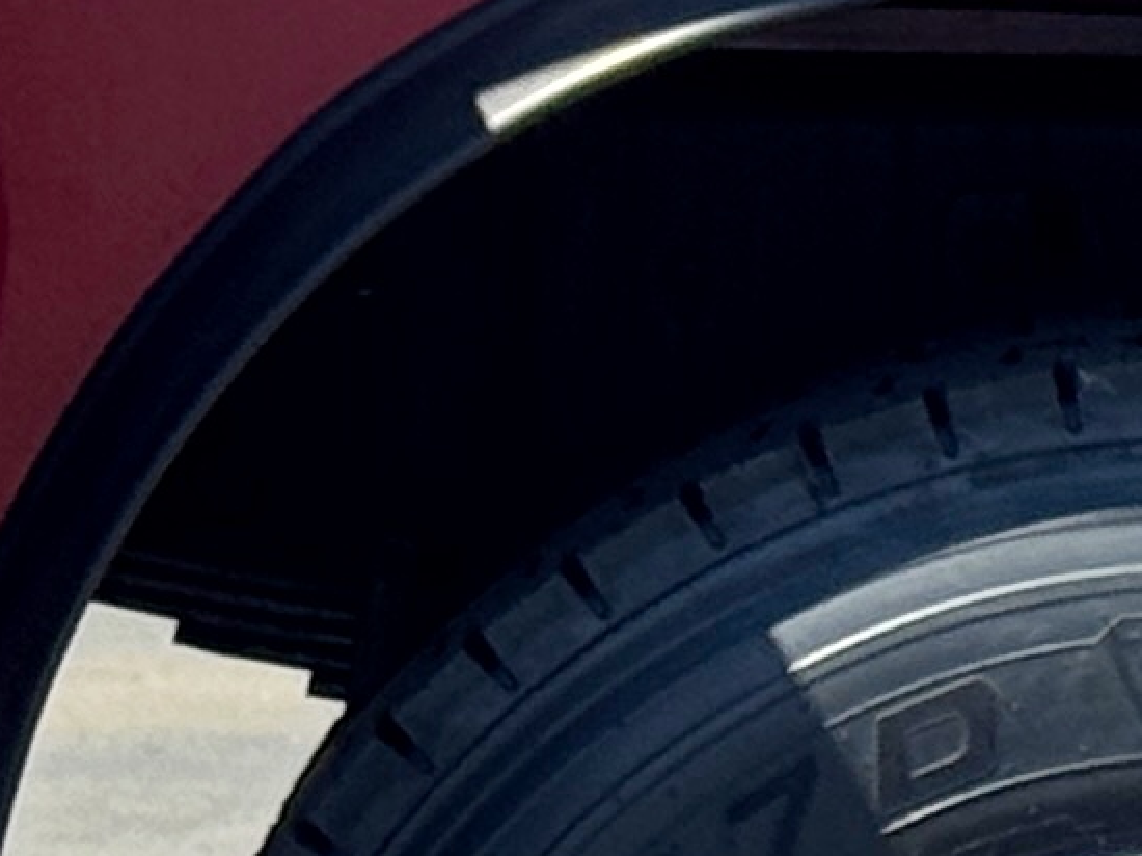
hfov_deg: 5.6
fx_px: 11608
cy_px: -303
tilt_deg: -3.3
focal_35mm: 352
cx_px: 916
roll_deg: +0.0
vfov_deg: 4.2
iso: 64
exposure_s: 1/2833
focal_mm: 6.76
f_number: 1.78
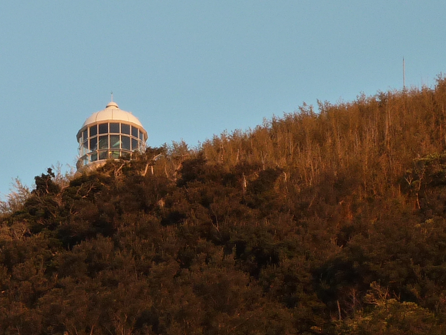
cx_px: 72
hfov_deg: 5.4
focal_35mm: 367
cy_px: 141
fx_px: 4729
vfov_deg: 4.1
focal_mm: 19.5
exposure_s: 1/80
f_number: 4.4
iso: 125
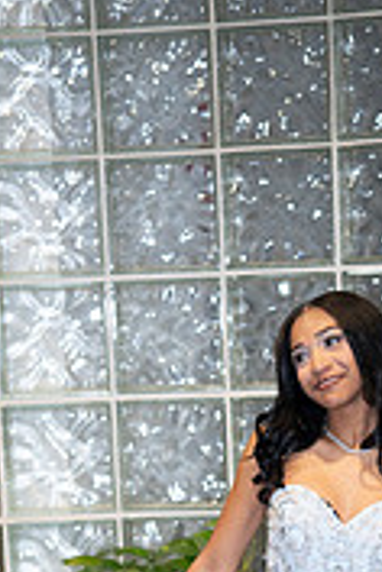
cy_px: 662
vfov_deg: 15.1
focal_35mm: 132
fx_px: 2101
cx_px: 291
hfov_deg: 10.4
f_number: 2
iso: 640
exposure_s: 1/160
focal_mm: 50
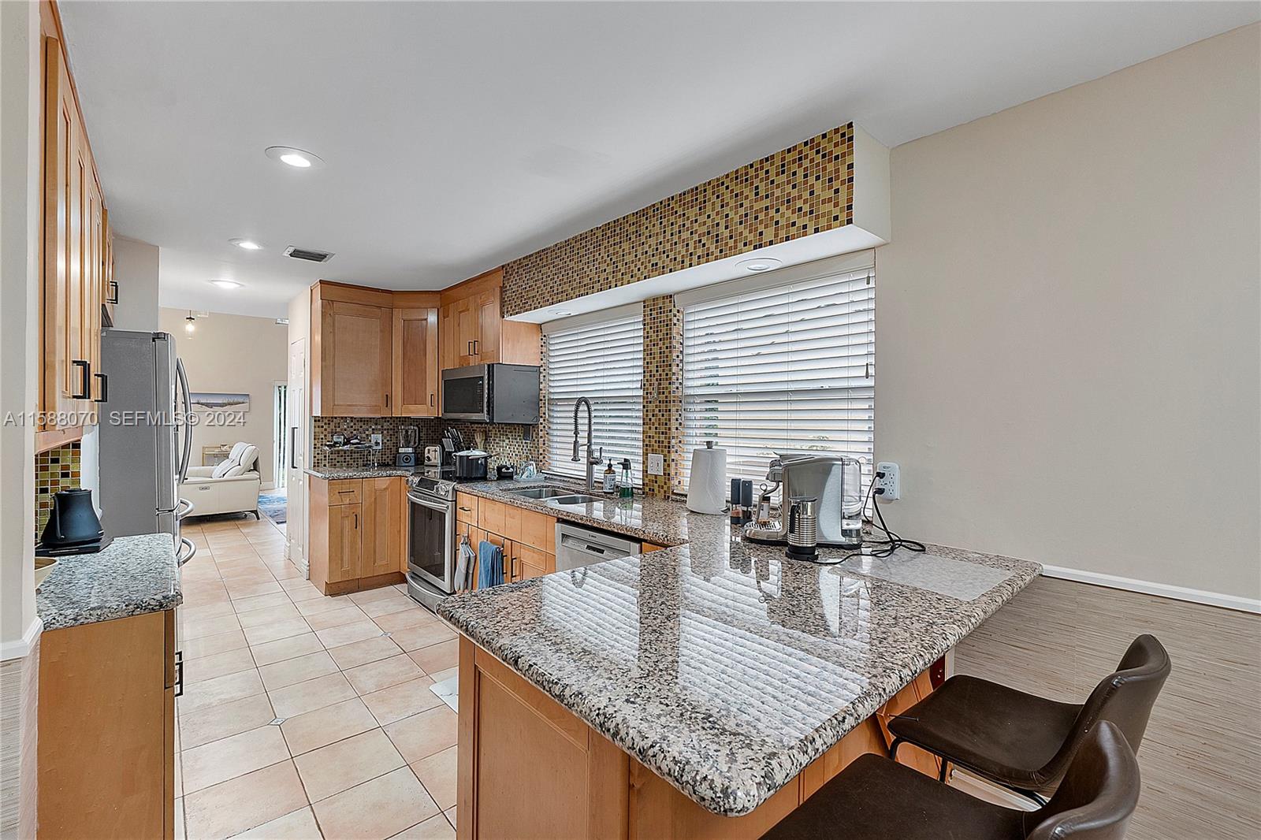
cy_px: 420
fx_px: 525
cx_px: 630
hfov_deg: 100.4
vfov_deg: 77.3
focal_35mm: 15
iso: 250
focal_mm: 10
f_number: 6.3
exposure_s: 1/10
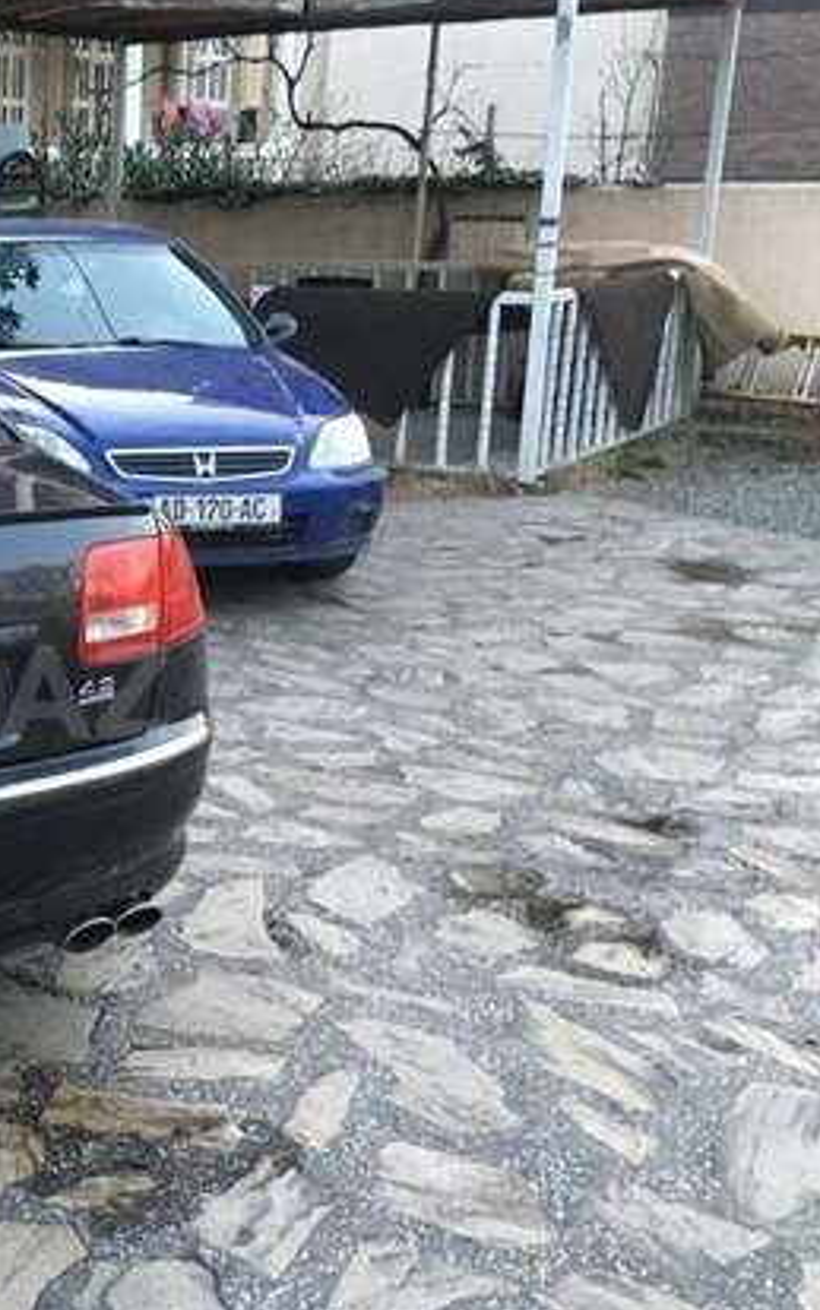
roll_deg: -0.1
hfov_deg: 24.1
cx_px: -155
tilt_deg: -14.2
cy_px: 691
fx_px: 1751
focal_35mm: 49
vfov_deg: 41.0
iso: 200
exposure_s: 1/33
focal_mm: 4.15
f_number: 2.2
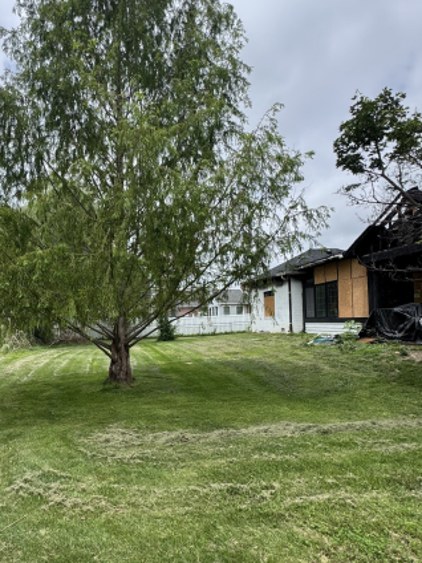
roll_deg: +1.6
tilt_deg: +2.3
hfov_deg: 59.3
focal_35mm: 22
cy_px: 310
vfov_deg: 76.2
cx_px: 131
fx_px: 358
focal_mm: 2.22
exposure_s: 1/956
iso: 50
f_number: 2.2
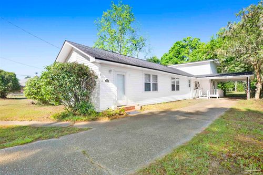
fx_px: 128
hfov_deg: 91.6
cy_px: 88
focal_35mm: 18
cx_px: 132
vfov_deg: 68.8
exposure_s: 1/125
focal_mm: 17.5
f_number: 11
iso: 400
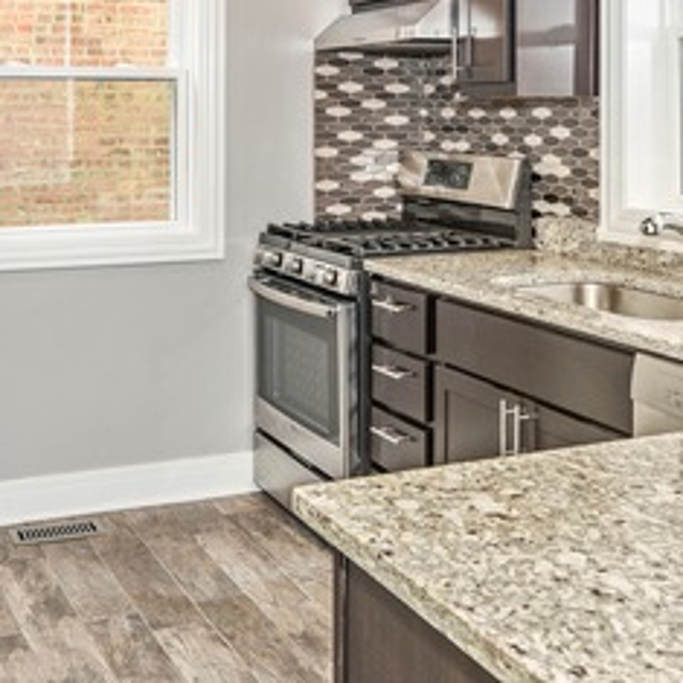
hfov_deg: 33.3
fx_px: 1138
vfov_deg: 33.0
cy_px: 202
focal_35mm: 51
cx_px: 296
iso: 200
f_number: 8
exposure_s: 1/40
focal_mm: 22
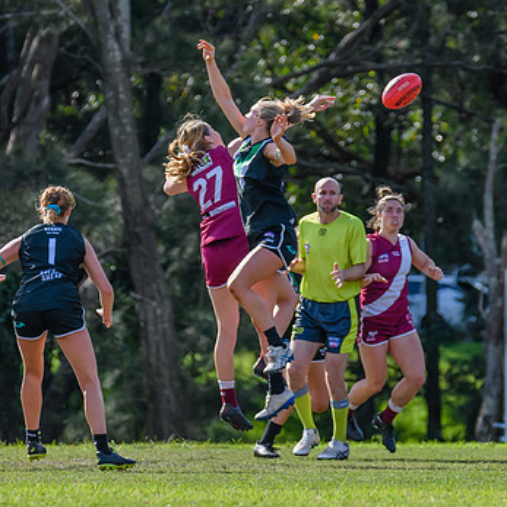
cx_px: 128
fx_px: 11169
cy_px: 210
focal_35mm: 674
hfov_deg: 2.6
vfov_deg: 2.6
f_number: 6.3
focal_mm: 270
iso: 800
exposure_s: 1/1250
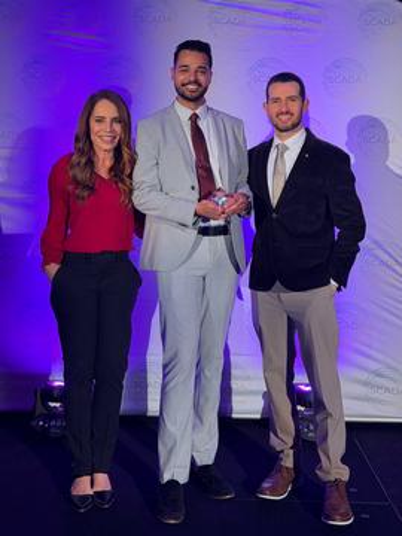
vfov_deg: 39.7
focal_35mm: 48
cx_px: 201
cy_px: 268
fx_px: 743
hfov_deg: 30.3
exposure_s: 1/60
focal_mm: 6.76
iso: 100
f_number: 1.78
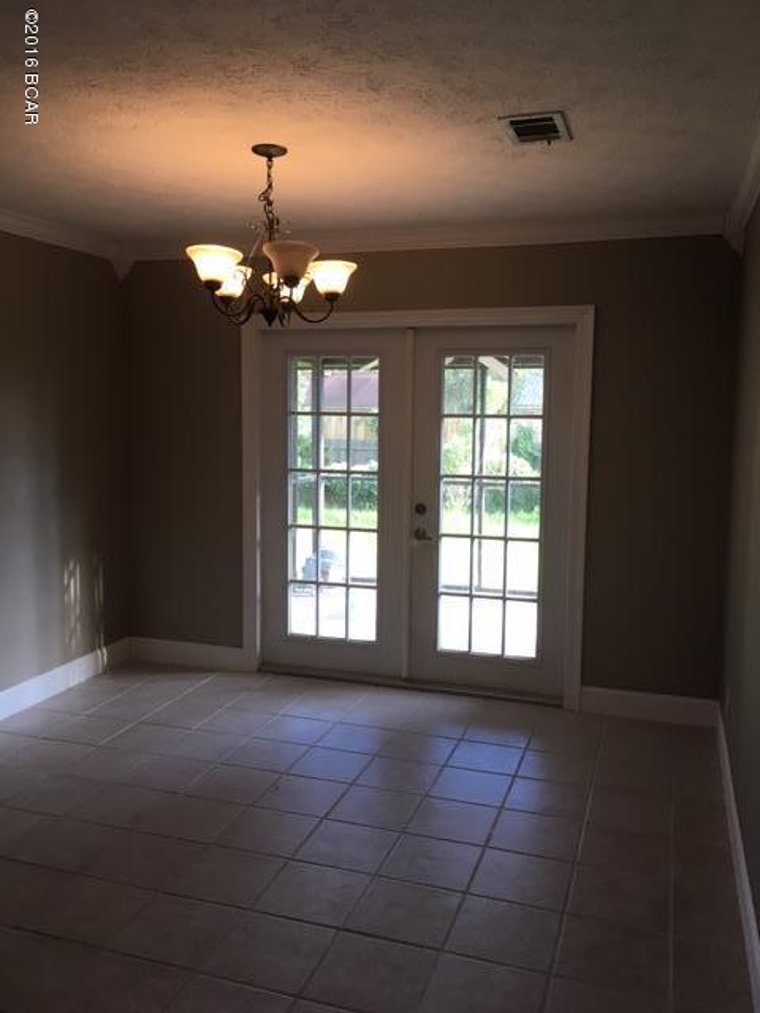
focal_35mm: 29
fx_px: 849
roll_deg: -1.5
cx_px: 380
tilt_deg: -4.5
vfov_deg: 61.7
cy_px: 506
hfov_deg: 48.2
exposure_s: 1/40
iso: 25
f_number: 2.2
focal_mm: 4.15
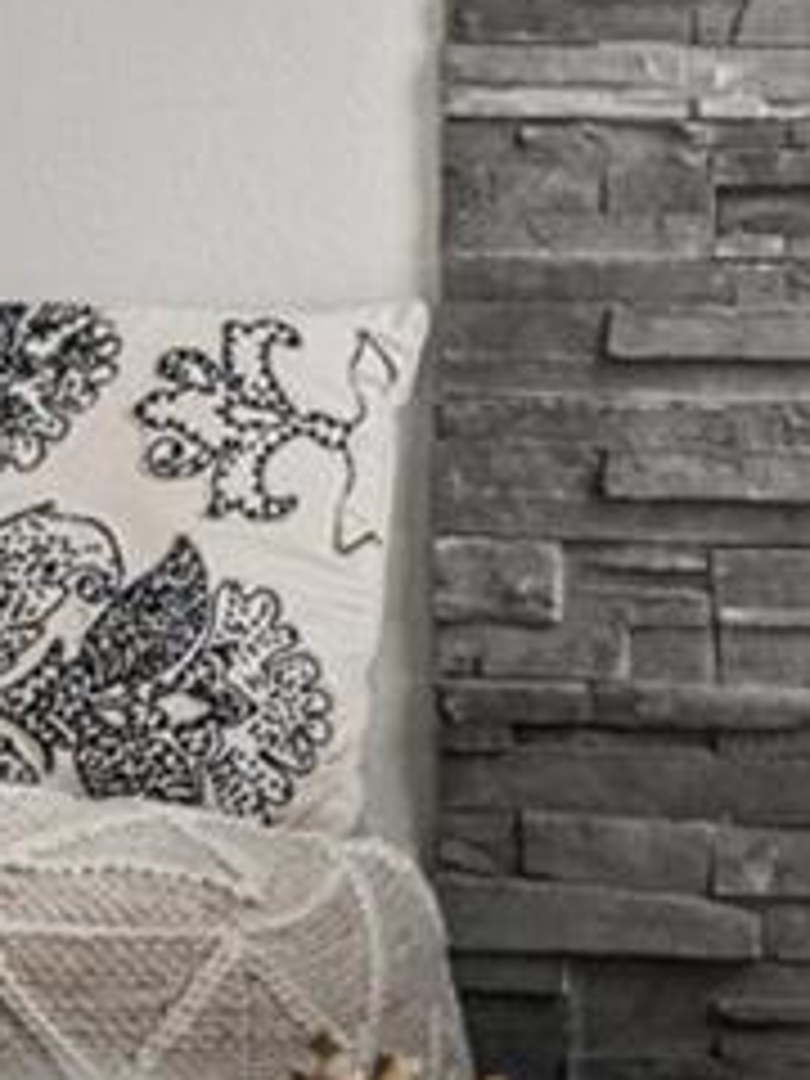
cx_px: -2354
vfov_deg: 6.1
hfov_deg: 4.3
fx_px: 10015
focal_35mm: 321
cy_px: -76
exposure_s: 1/640
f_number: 1.8
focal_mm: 50
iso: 500
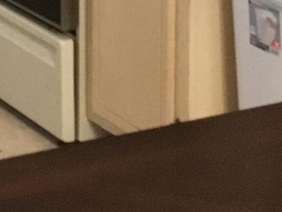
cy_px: -294
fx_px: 1304
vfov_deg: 8.5
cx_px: -293
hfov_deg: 11.1
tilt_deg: -6.6
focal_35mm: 160
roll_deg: +1.3
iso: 250
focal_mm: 3.3
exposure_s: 1/15
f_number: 2.4
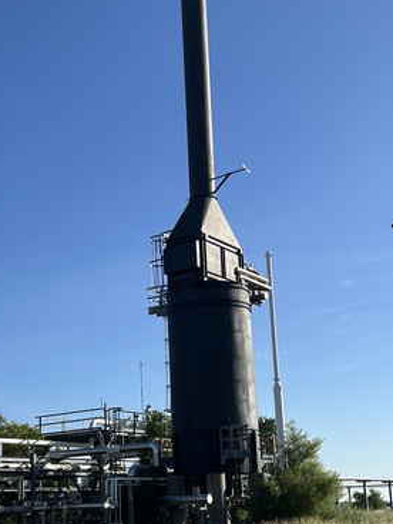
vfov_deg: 36.1
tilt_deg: +13.1
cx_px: 154
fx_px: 802
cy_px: 302
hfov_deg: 27.5
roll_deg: +1.8
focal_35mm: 53
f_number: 1.5
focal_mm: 5.7
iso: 50
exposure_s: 1/4831
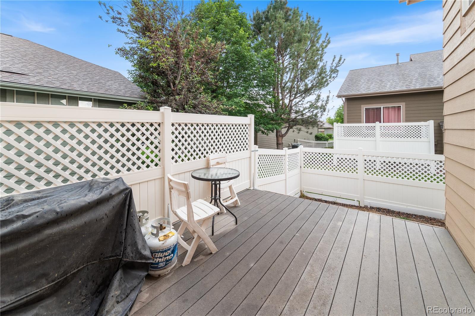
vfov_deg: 81.1
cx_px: 238
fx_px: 185
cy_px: 158
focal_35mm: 14
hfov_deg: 104.3
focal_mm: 14
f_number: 8
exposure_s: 1/125
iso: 800
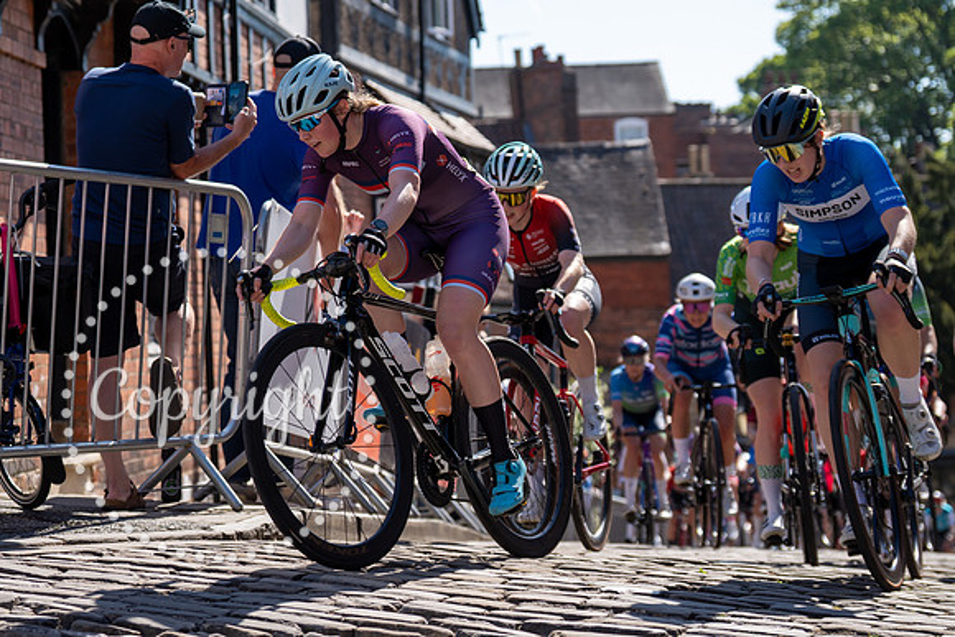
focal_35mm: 93
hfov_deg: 21.8
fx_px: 2472
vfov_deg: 14.7
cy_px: 273
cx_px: 319
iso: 100
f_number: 3.5
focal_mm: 70
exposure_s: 1/1000
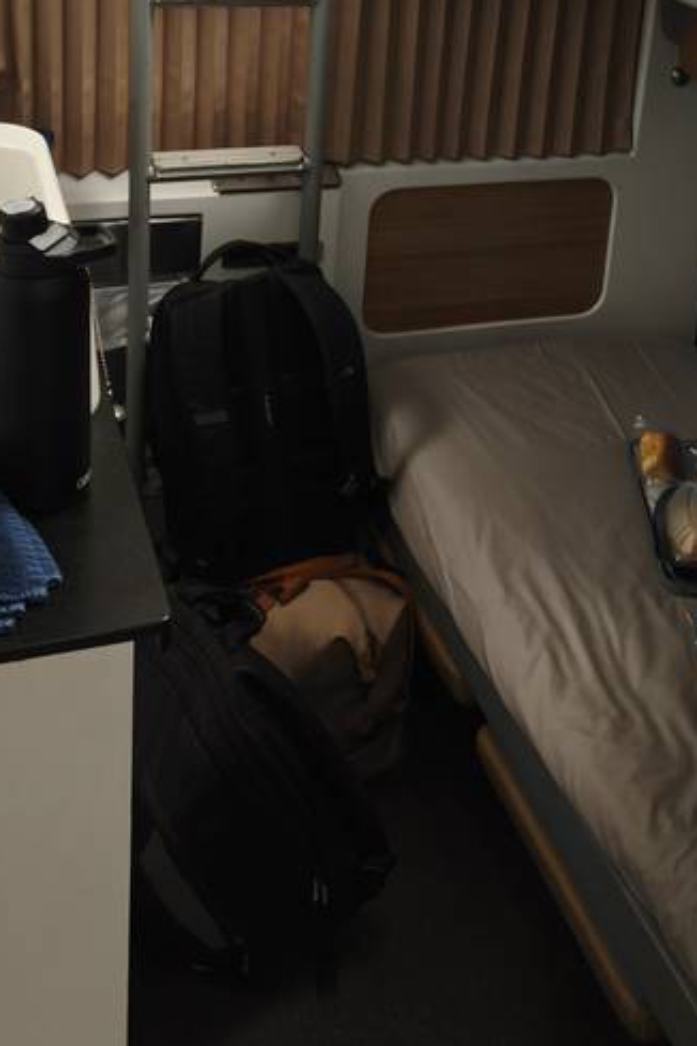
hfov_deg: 28.4
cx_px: 487
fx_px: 1365
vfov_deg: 38.9
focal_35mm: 47
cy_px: 96
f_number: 1.7
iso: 1000
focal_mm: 6.06
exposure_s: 1/33.3
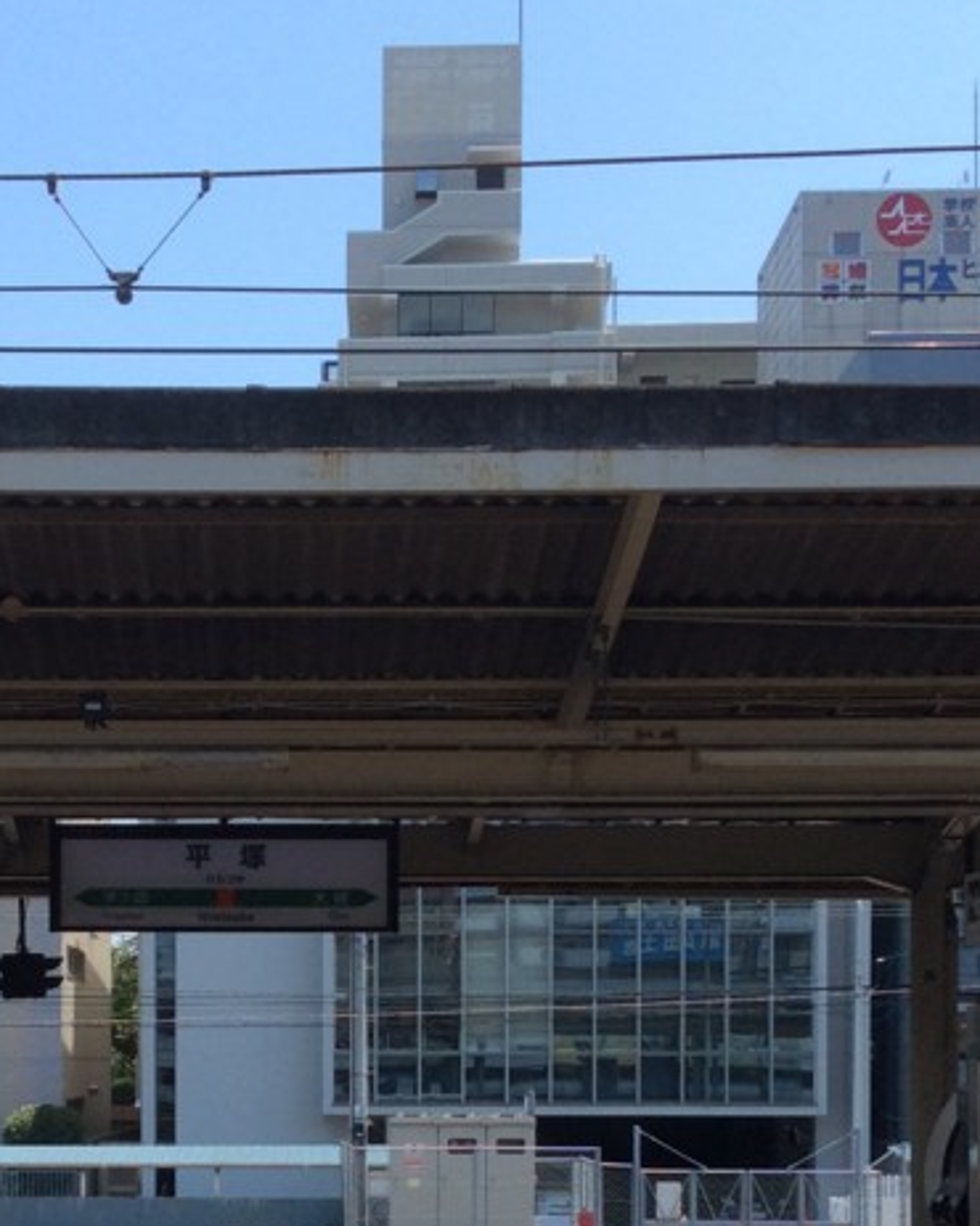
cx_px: 285
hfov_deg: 22.0
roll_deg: +0.8
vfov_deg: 26.7
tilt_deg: -1.8
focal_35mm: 69
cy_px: 1072
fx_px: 2503
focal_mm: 3.3
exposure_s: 1/1121
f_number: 2.4
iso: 32
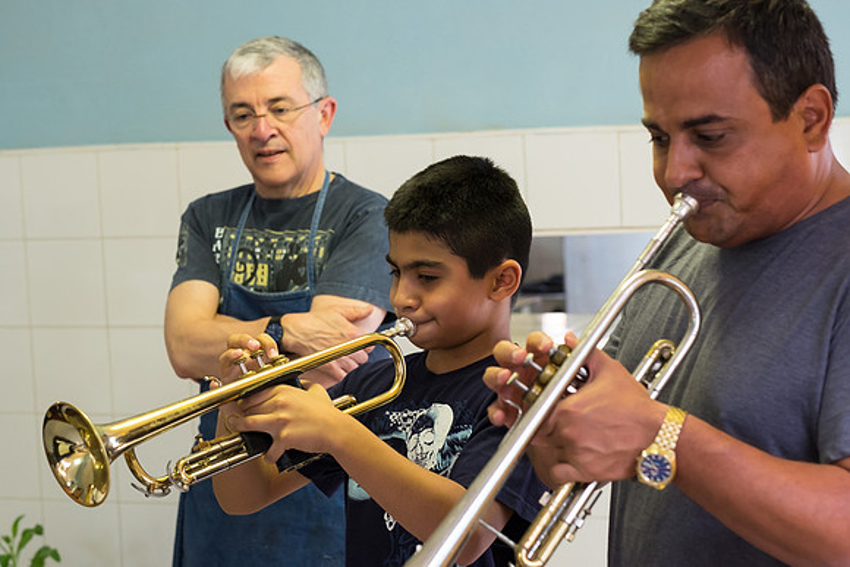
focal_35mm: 84
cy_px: 284
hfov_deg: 24.2
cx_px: 425
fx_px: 1984
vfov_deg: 16.3
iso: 1250
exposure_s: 1/60
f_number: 4
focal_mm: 56
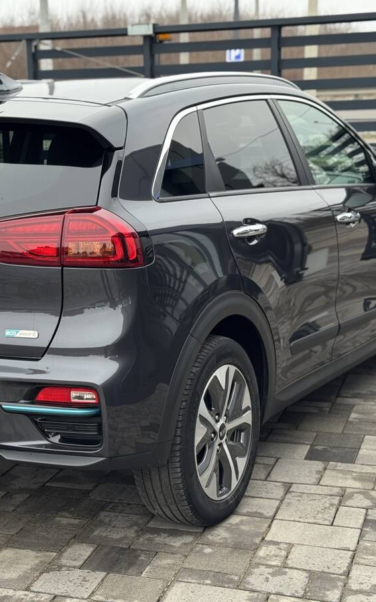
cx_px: 100
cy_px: 301
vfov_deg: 30.2
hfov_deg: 19.0
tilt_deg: -11.3
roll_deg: +2.1
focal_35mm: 68
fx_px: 1115
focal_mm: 6.76
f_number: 1.78
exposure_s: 1/171
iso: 64
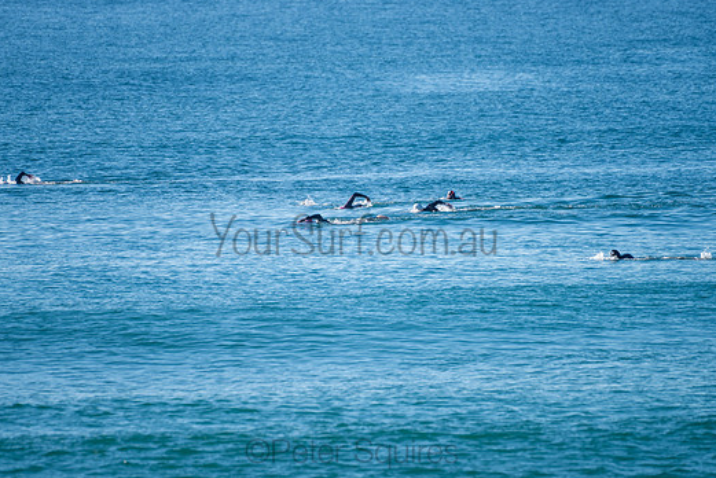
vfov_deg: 2.1
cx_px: 361
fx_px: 13253
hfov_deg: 3.1
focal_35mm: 666
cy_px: 217
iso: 31
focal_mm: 500
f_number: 5.6
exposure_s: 1/320
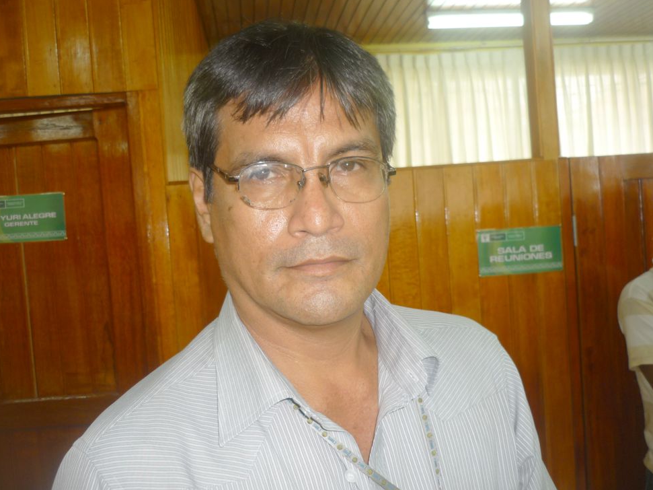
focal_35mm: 34
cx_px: 318
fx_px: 641
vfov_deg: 41.8
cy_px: 248
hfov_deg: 54.0
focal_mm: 5.5
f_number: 2.8
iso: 100
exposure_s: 1/30
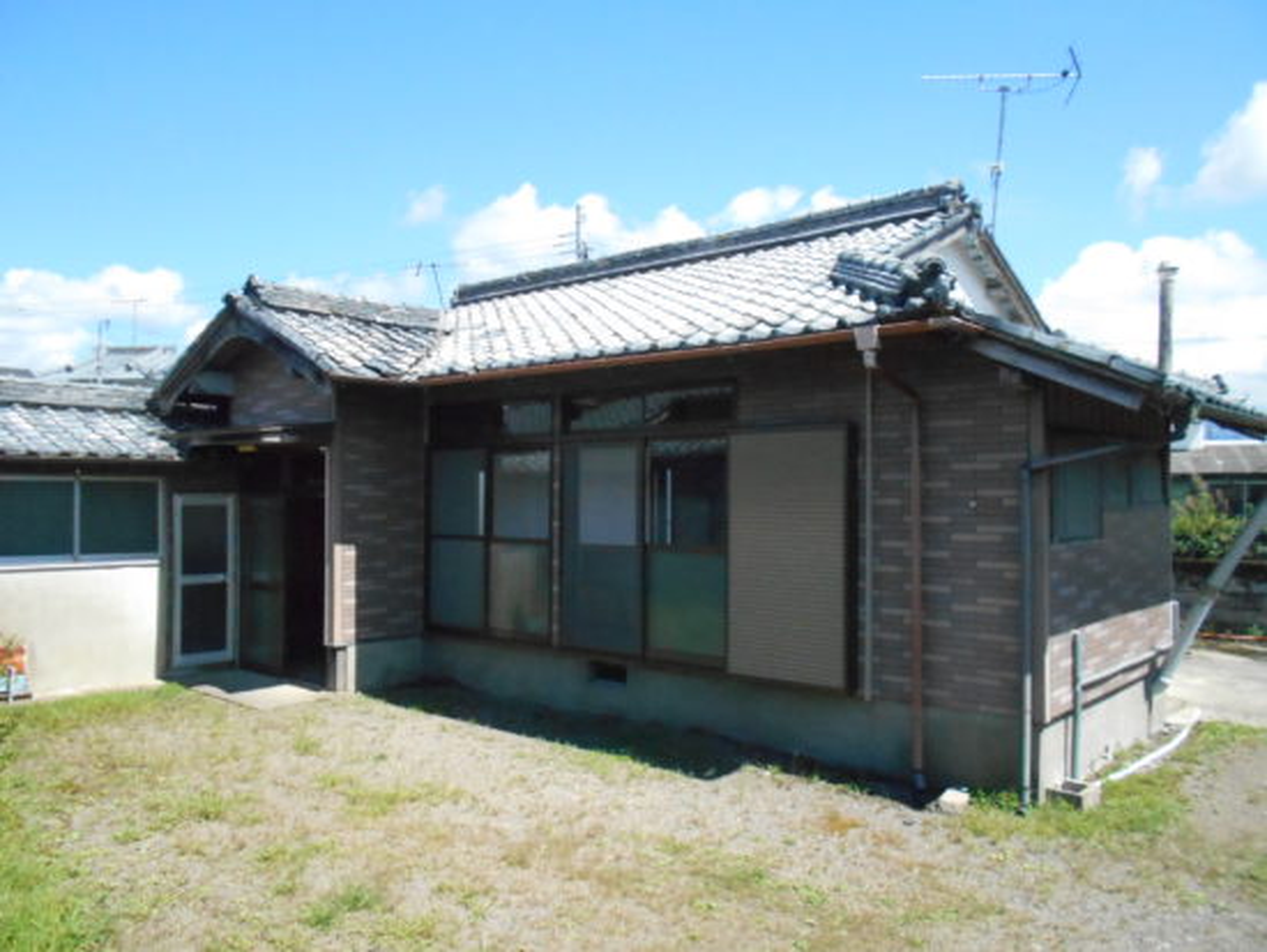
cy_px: 476
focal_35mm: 26
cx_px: 634
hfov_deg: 67.3
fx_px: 952
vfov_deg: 53.1
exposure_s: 1/800
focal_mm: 4.6
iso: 800
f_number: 8
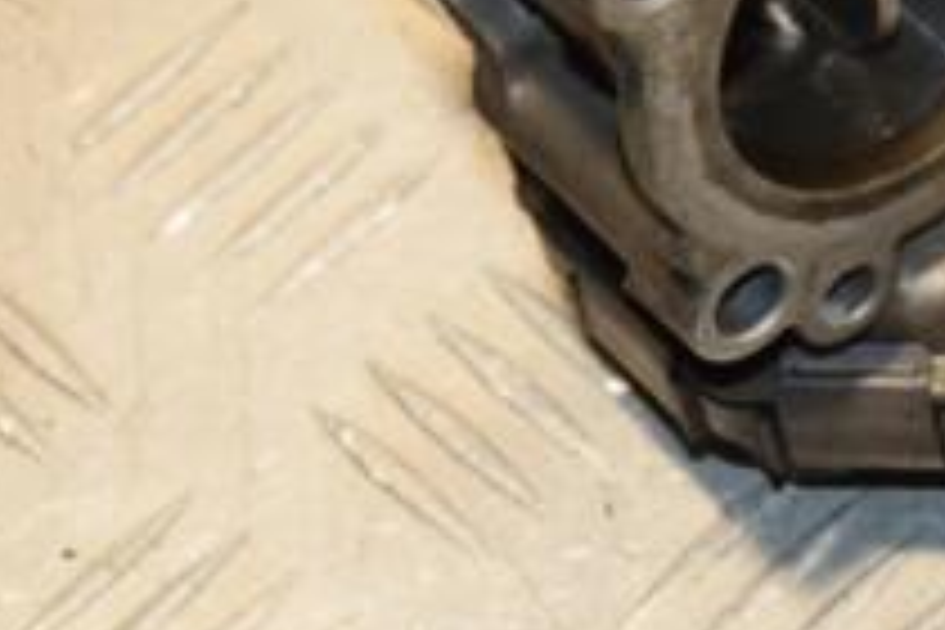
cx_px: 958
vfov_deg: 5.2
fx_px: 6982
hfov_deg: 7.7
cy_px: 0
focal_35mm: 266
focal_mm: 62
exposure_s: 1/200
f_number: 7.1
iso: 800
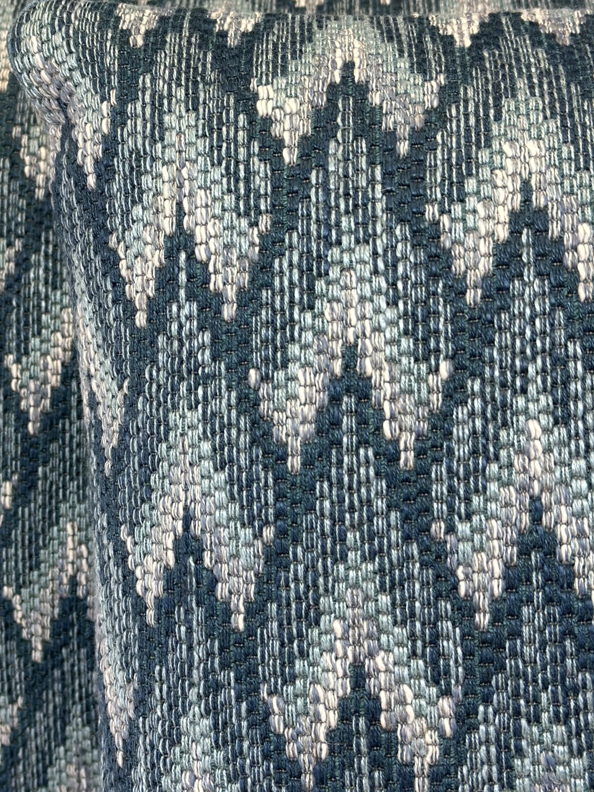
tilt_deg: -14.8
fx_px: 1670
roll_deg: +2.7
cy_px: 340
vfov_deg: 26.7
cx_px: 161
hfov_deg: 20.0
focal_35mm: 73
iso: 100
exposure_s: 1/170
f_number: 1.78
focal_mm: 6.86
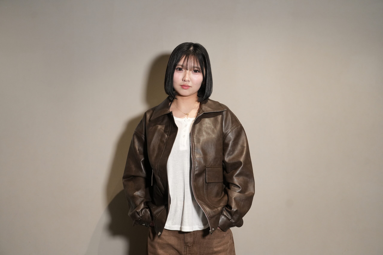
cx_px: 192
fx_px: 521
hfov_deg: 40.3
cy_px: 128
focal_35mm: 49
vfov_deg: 27.5
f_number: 4
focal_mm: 49
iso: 2500
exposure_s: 1/60
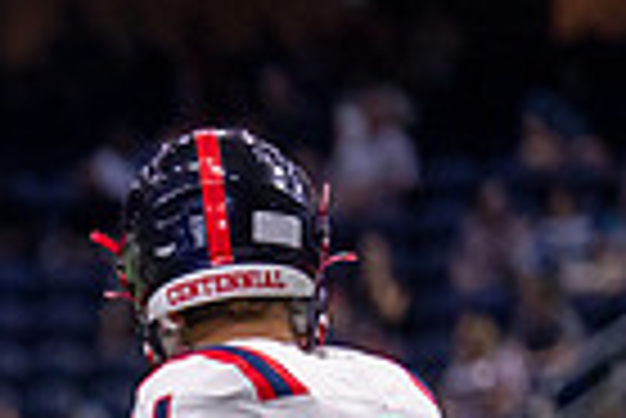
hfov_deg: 2.8
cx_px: -714
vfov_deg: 1.9
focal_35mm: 743
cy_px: 805
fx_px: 12933
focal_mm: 145
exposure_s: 1/1000
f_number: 2.8
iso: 2500
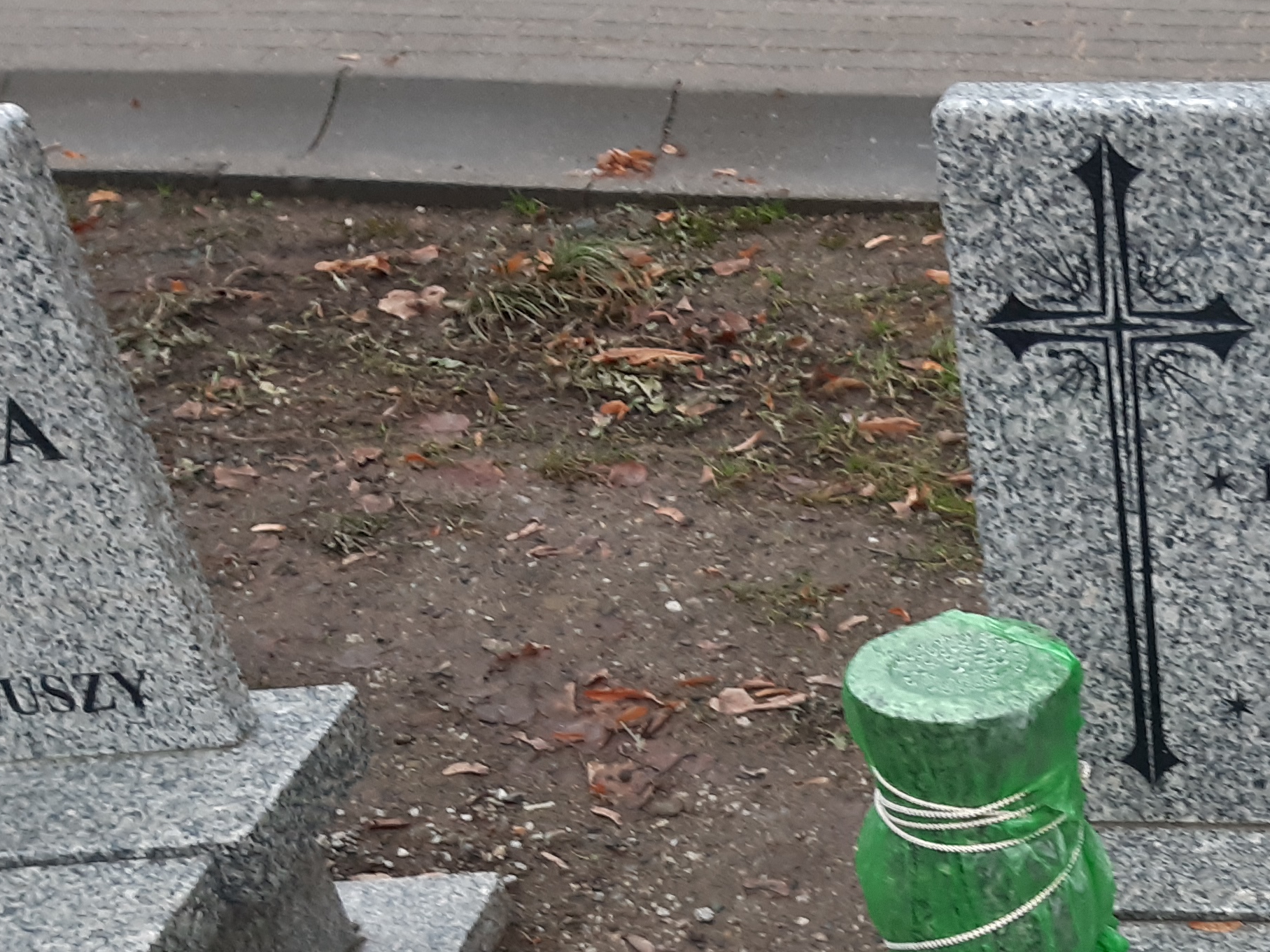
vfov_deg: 21.2
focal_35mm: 66
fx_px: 2421
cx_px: 1372
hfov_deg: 27.1
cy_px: 1030
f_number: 1.7
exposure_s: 1/50
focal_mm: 3.92
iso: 125
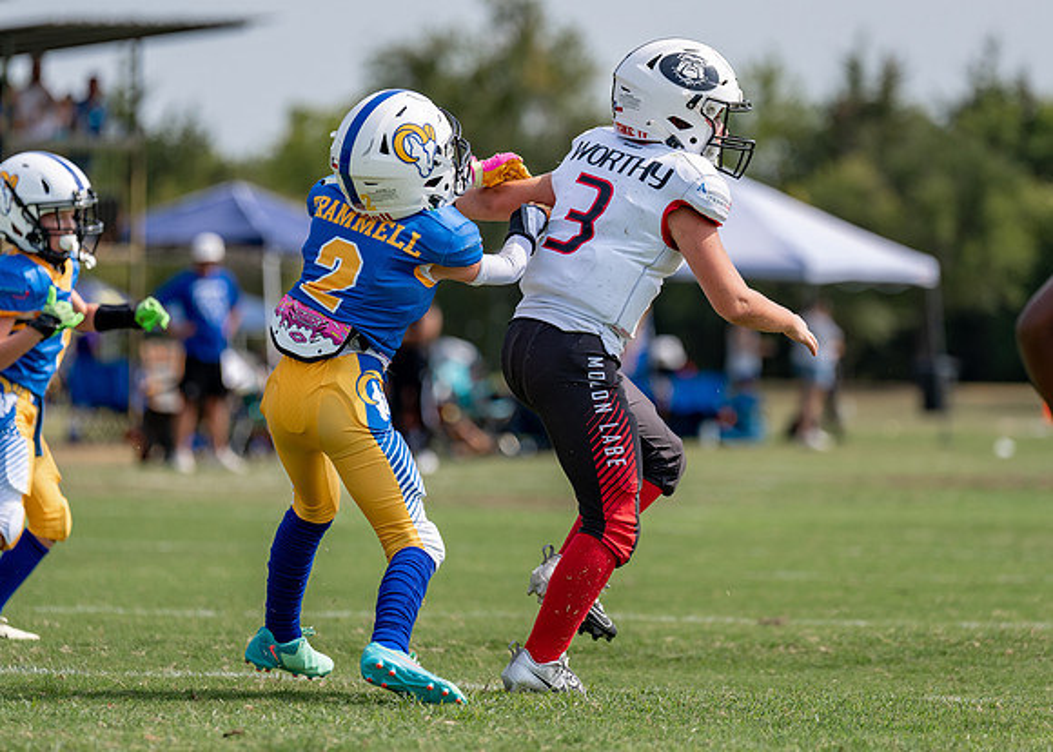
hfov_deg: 8.6
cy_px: 293
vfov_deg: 6.1
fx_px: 7030
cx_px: 536
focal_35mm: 235
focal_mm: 162
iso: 100
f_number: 2.8
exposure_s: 1/2500
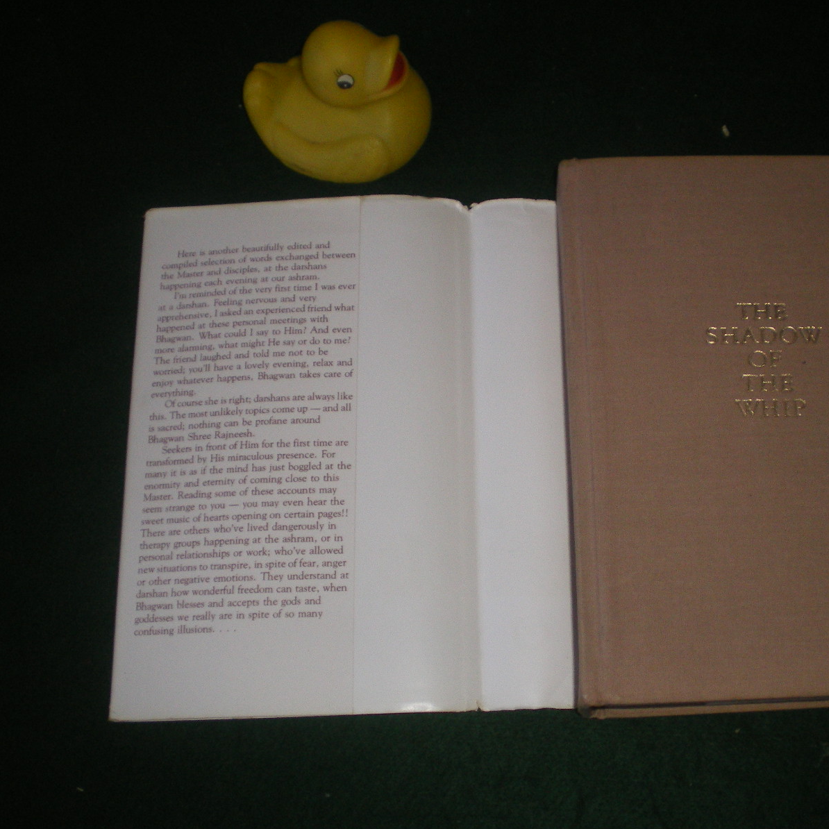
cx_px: 554
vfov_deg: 37.6
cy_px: 414
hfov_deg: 37.1
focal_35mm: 45
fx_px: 1219
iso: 200
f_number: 3.1
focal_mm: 6.3
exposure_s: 1/50
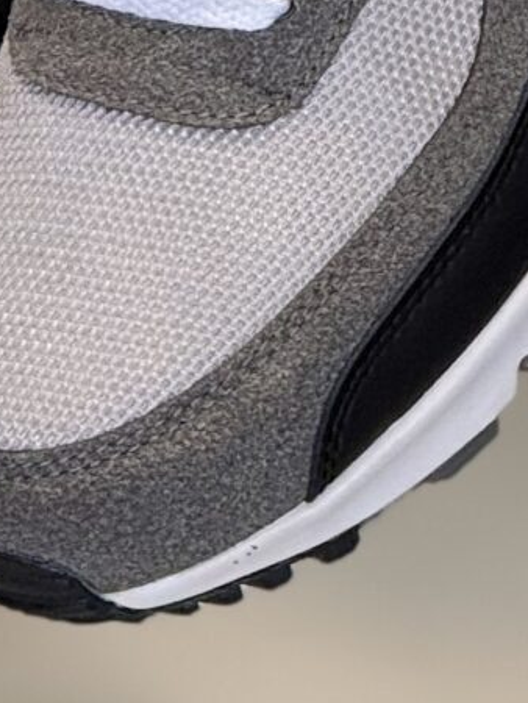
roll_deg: -1.8
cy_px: -481
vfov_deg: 2.9
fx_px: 13857
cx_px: 178
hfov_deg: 2.2
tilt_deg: -13.3
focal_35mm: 682
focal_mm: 15.66
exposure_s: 1/100
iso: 64
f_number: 2.8
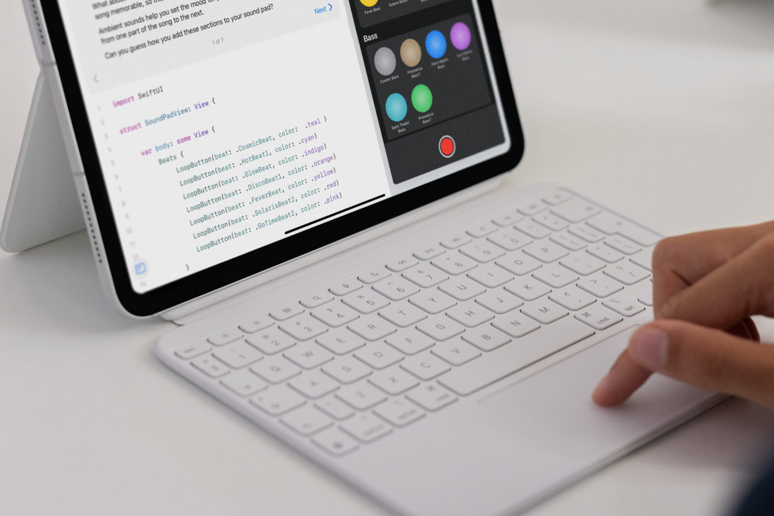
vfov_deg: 13.4
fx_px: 2193
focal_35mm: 102
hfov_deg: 20.0
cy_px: 113
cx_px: 374
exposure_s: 1/250
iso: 800
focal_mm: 50
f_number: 2.5
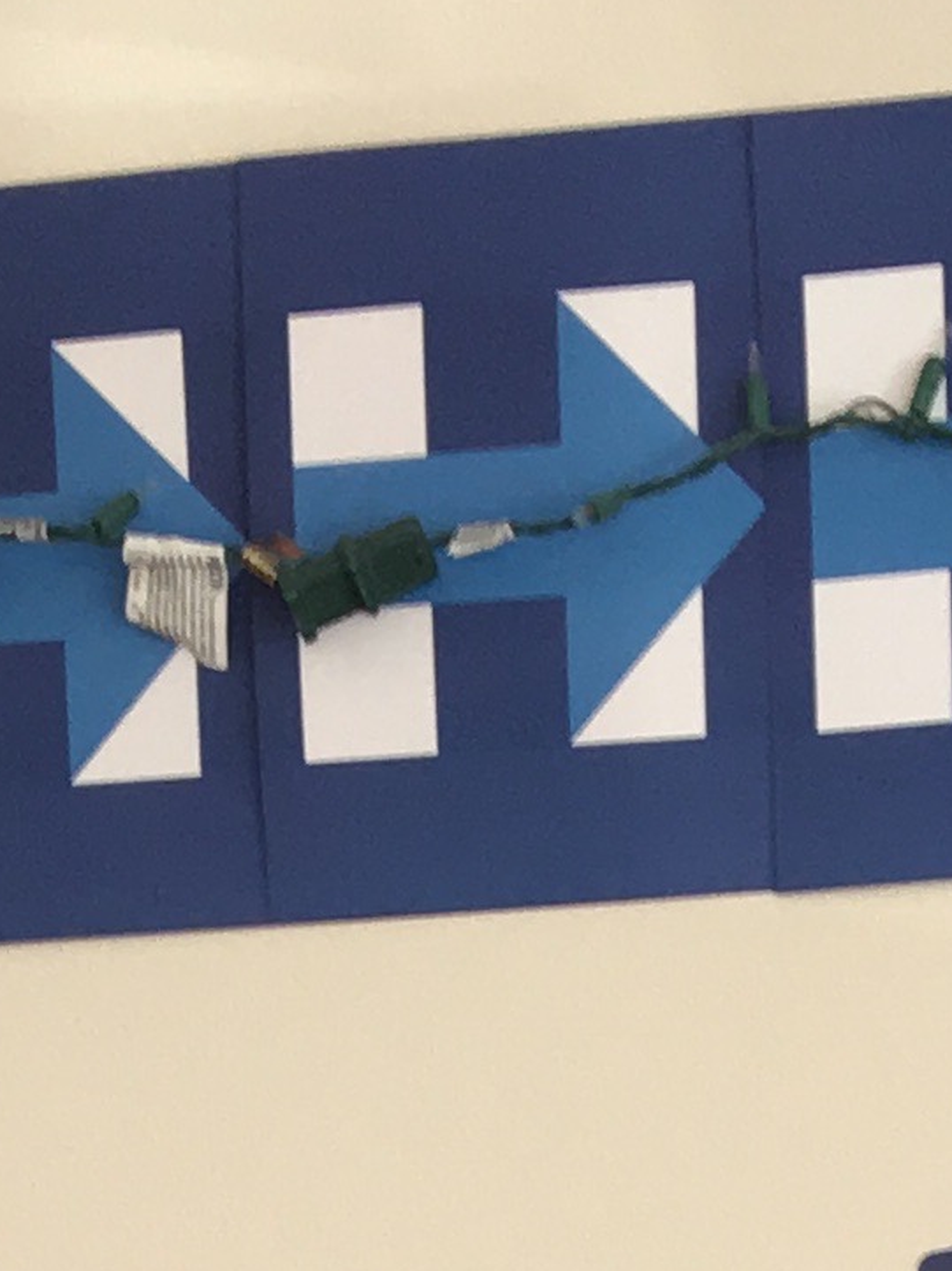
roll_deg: +0.8
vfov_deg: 10.0
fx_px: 5944
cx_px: 1072
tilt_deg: -8.1
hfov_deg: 9.1
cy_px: 3419
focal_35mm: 162
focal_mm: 4.15
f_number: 2.2
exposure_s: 1/60
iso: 32
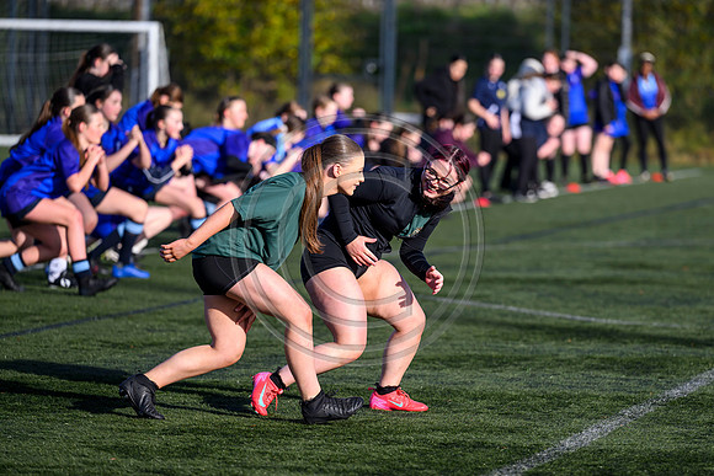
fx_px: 4360
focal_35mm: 220
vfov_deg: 6.3
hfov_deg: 9.4
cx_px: 393
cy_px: 261
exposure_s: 1/3200
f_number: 3.5
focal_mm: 200
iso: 500
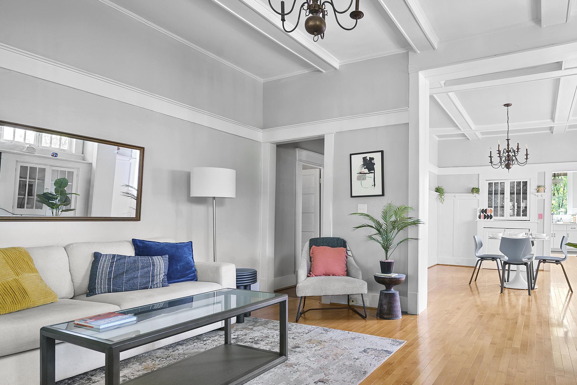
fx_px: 337
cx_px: 351
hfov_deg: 80.0
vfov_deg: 58.6
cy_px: 246
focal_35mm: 21
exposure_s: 1.3
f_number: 8
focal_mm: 16
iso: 160
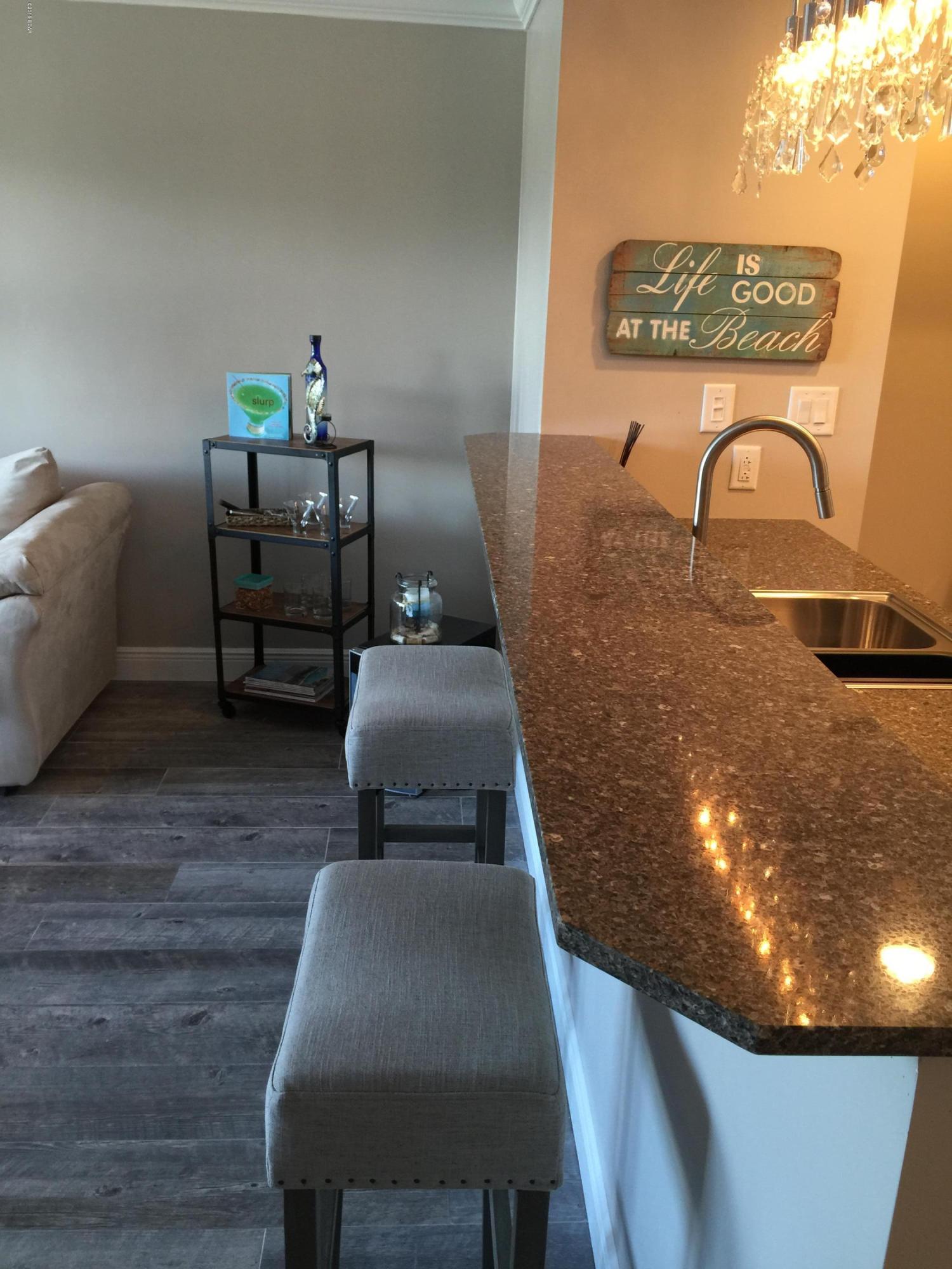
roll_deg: -1.7
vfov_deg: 61.7
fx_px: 1063
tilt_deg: -17.6
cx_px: 476
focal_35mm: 29
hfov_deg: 48.2
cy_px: 634
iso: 50
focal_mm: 4.15
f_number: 2.2
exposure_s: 1/15
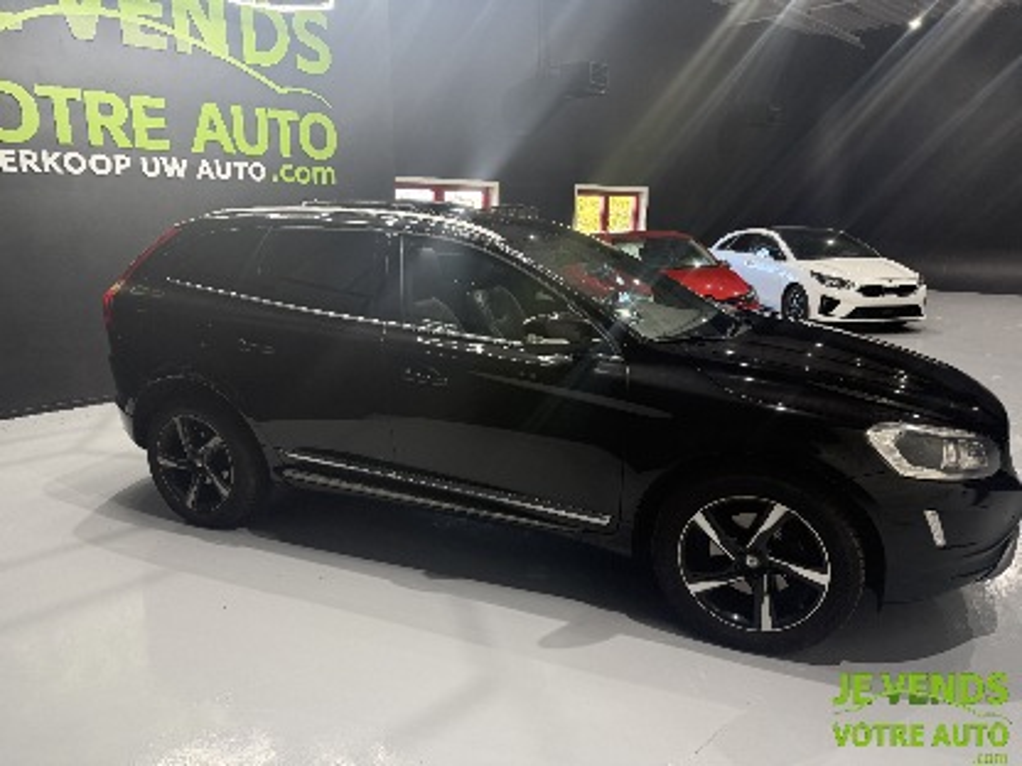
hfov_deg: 71.6
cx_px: 511
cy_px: 383
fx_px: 709
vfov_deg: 56.8
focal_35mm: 24
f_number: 1.78
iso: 200
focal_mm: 6.76
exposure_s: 1/100
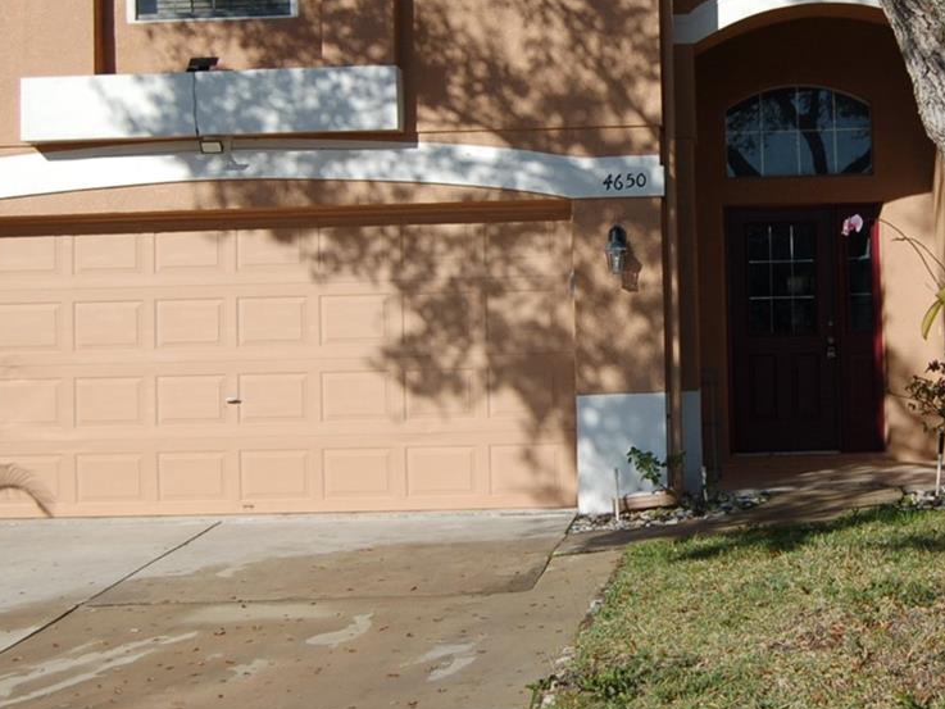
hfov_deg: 25.7
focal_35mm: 75
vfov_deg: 19.5
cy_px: 205
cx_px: 708
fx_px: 2048
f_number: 4
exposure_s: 1/2500
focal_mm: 24
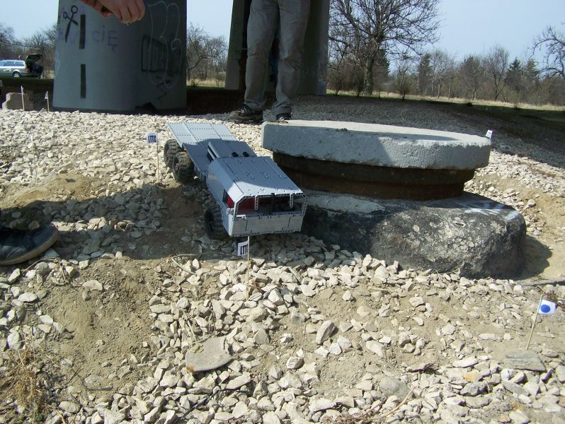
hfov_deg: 48.9
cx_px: 282
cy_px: 212
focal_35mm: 38
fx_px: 621
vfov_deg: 37.8
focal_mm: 6.3
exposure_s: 1/800
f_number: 4
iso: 80
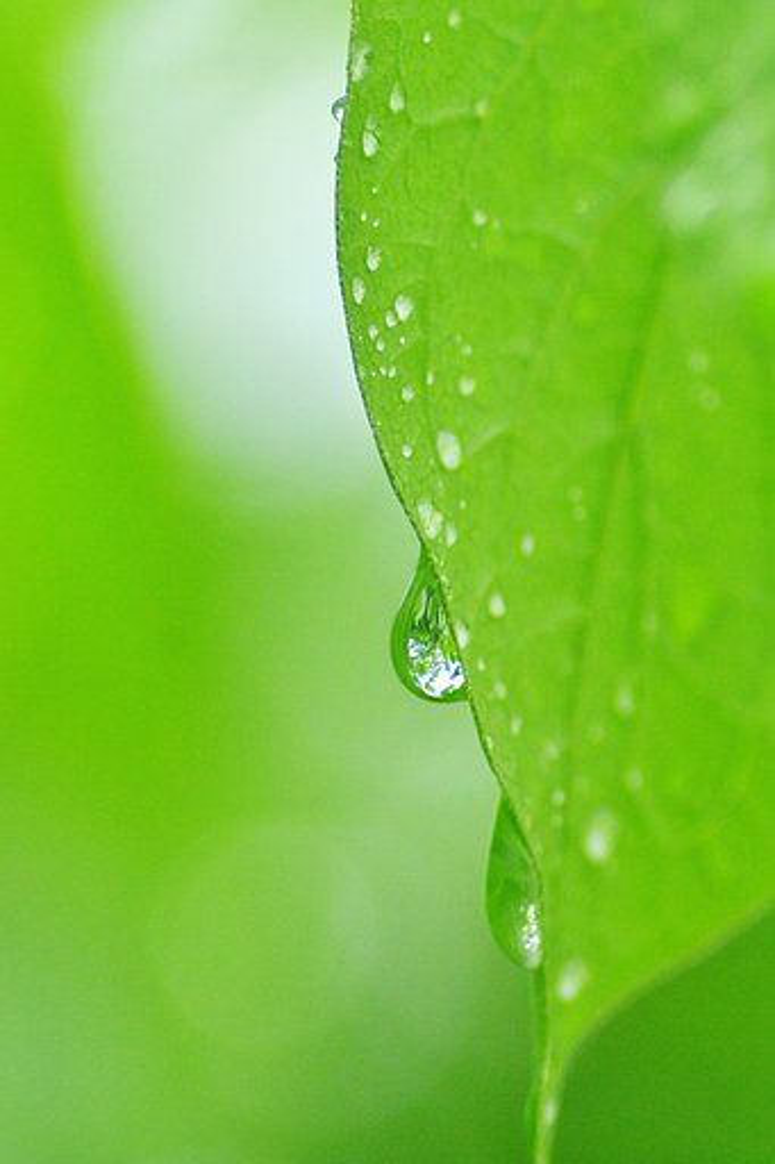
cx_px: 388
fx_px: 4362
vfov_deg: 15.2
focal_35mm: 135
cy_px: 582
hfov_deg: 10.2
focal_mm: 90
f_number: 4
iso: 800
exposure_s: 1/60
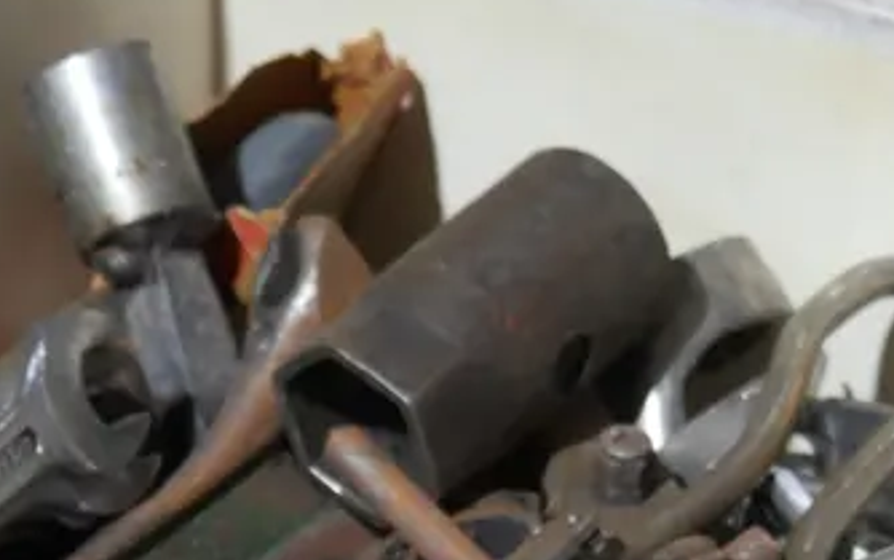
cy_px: 950
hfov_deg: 16.0
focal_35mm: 130
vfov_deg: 9.7
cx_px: 332
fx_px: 3168
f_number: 4.5
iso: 1250
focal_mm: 20
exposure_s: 1/60
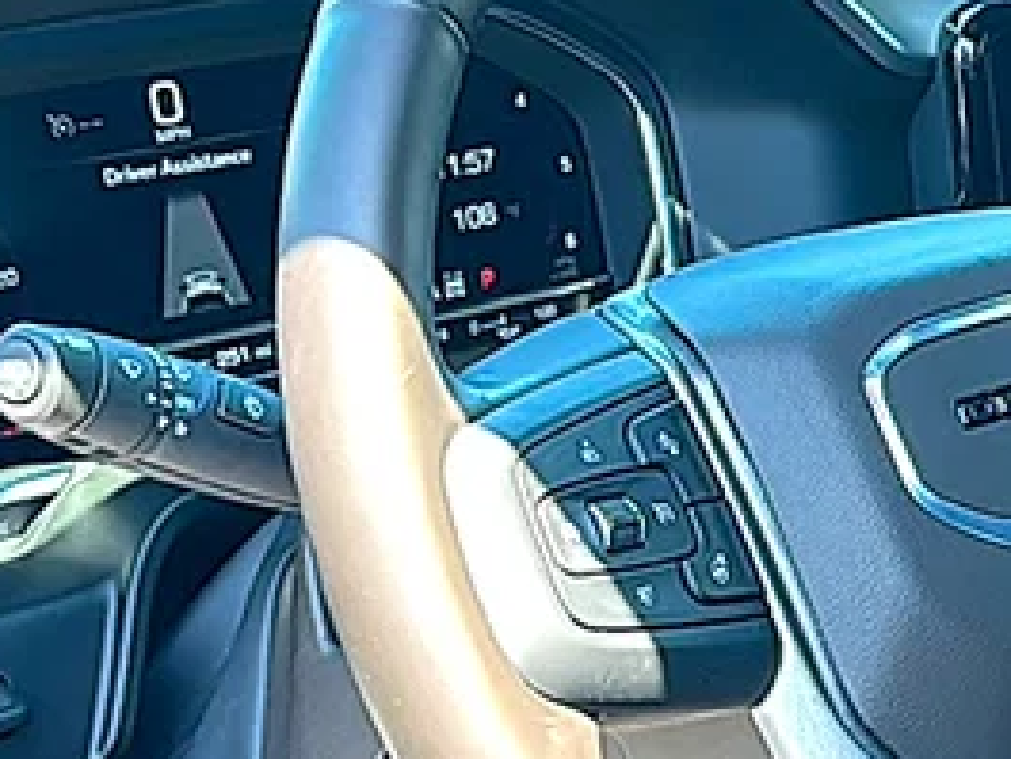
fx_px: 3010
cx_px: 1255
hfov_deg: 18.0
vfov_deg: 14.3
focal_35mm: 103
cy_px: 551
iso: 125
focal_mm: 6.86
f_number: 1.78
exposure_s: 1/247
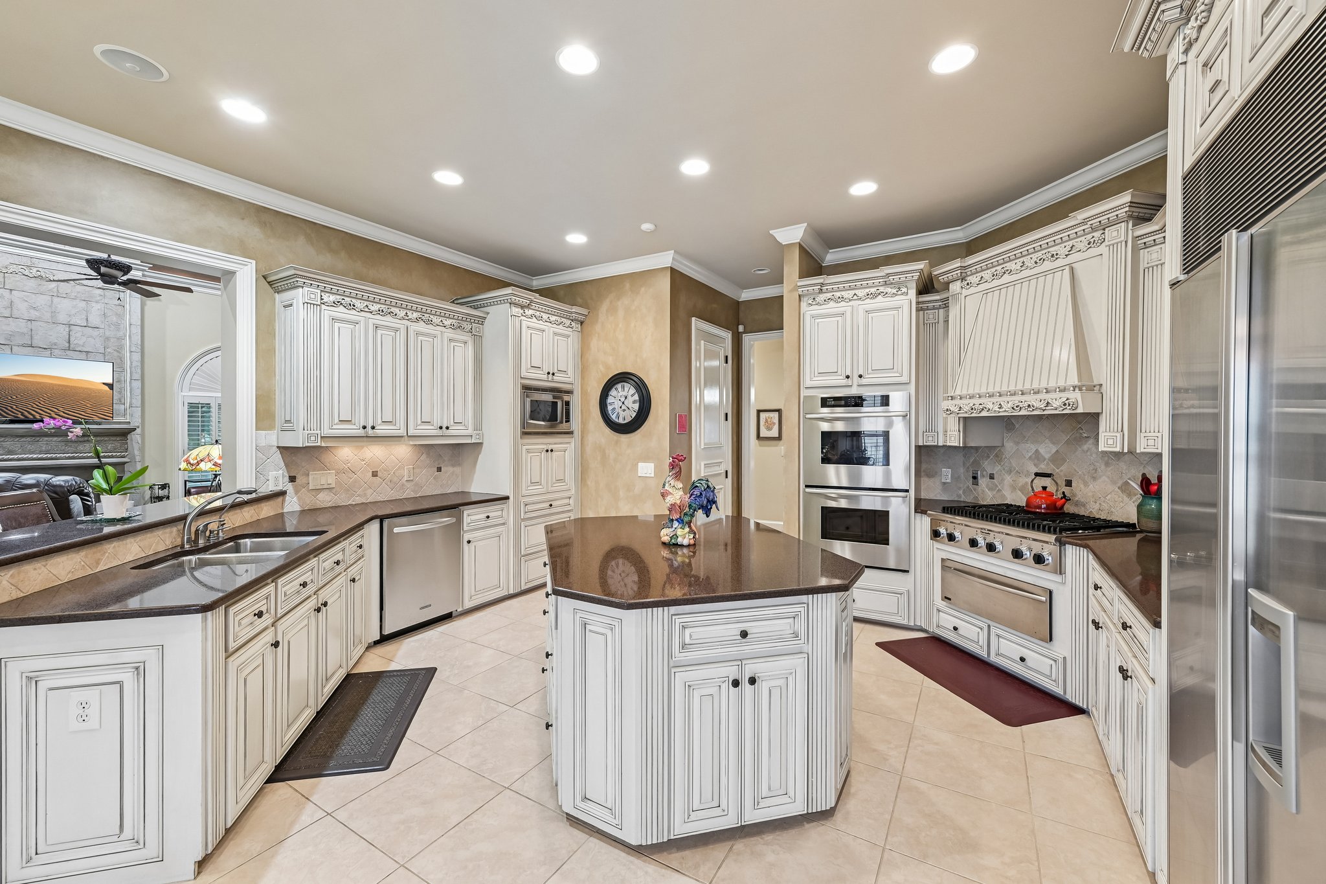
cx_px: 663
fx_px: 516
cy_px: 442
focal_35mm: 14
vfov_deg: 81.2
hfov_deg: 104.3
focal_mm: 14
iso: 400
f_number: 8
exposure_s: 1/5
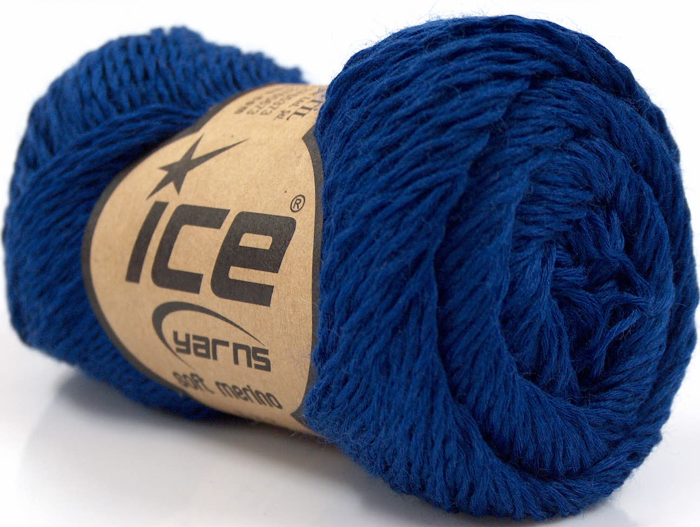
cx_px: 350
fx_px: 1701
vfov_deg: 17.6
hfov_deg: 23.3
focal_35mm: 84
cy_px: 264
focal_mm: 17.25
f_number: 2.9
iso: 100
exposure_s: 1/5.33
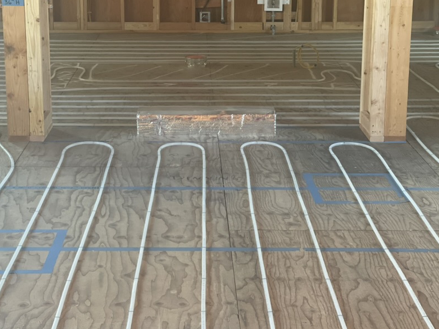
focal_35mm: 83
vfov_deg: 17.8
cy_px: 148
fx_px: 1052
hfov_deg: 23.6
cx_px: 193
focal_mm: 7.5
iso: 250
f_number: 2.2
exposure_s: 1/69
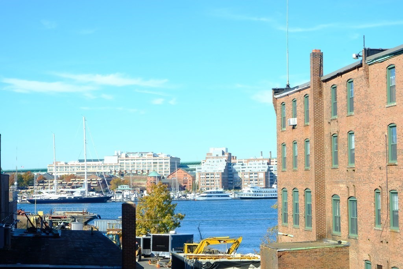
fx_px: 929
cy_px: 134
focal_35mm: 83
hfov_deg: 24.5
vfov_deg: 16.5
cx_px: 202
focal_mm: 55
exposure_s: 1/125
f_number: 18
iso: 800
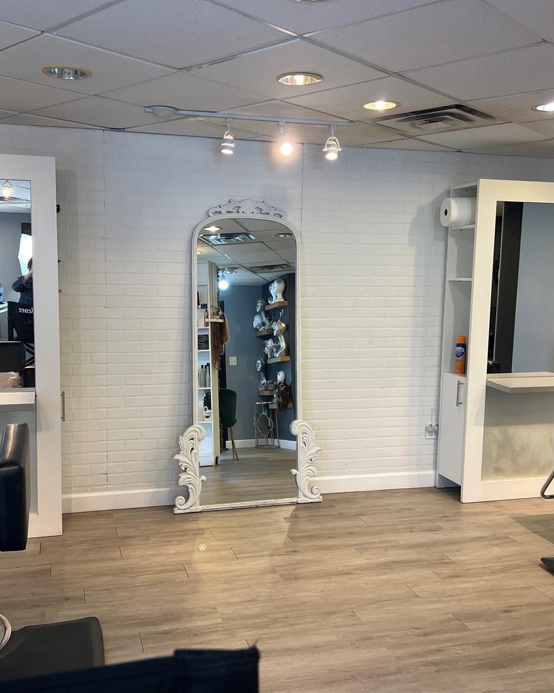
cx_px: 242
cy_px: 345
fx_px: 697
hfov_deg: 43.3
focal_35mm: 34
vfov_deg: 52.8
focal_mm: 5.7
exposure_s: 1/120
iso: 100
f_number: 1.5
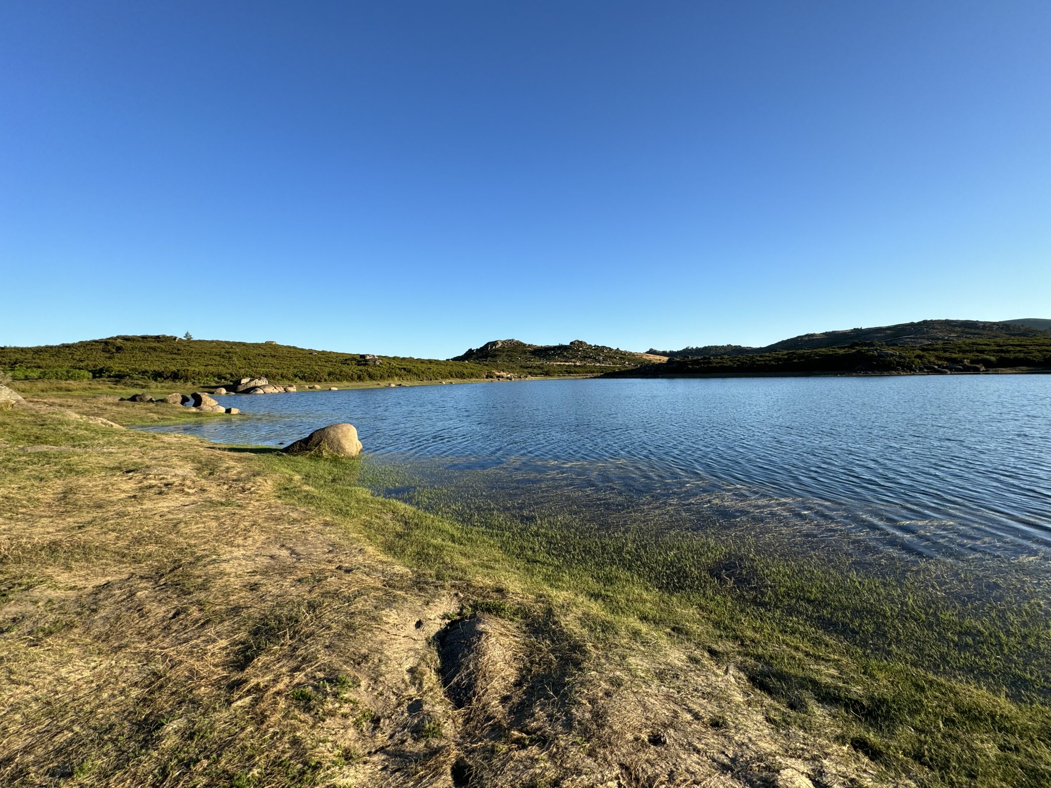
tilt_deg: -2.6
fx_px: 425
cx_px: 526
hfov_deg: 102.1
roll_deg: +2.1
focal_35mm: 14
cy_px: 394
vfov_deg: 85.7
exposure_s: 1/980
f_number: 2.2
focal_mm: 2.22
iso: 50
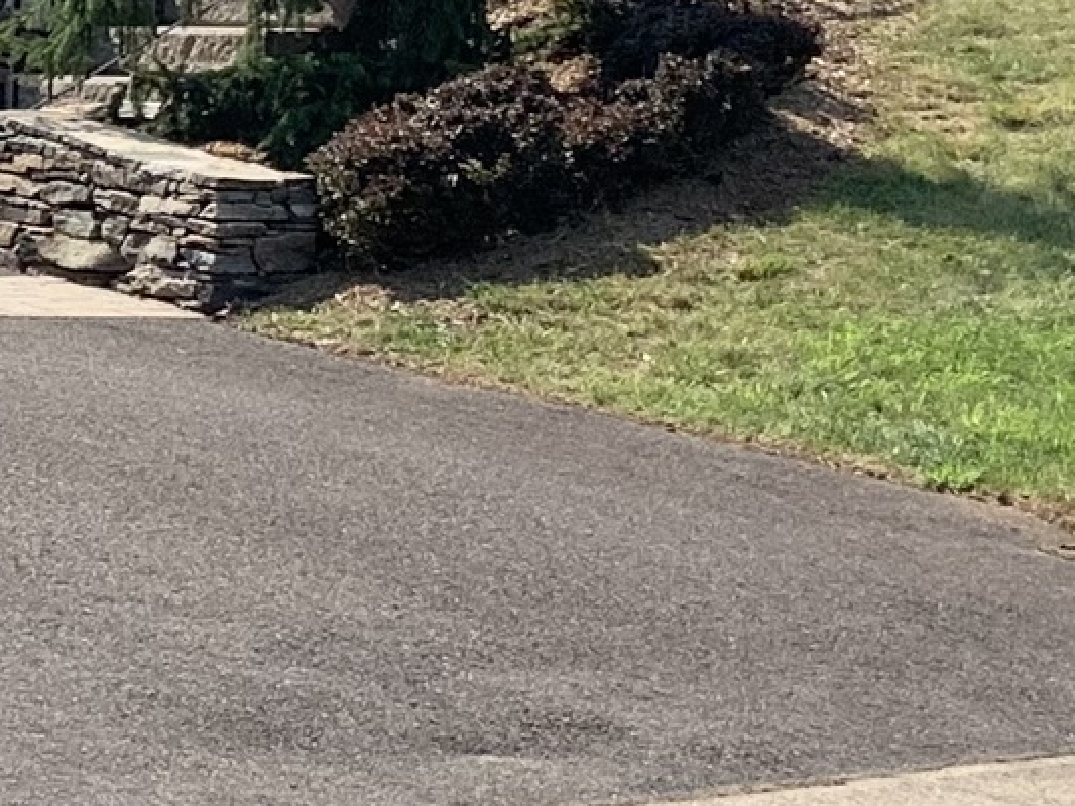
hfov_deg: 11.1
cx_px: -831
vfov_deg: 8.9
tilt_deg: -0.9
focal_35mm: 167
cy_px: 75
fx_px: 5187
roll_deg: -0.9
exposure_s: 1/1279
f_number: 1.8
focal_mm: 3
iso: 16
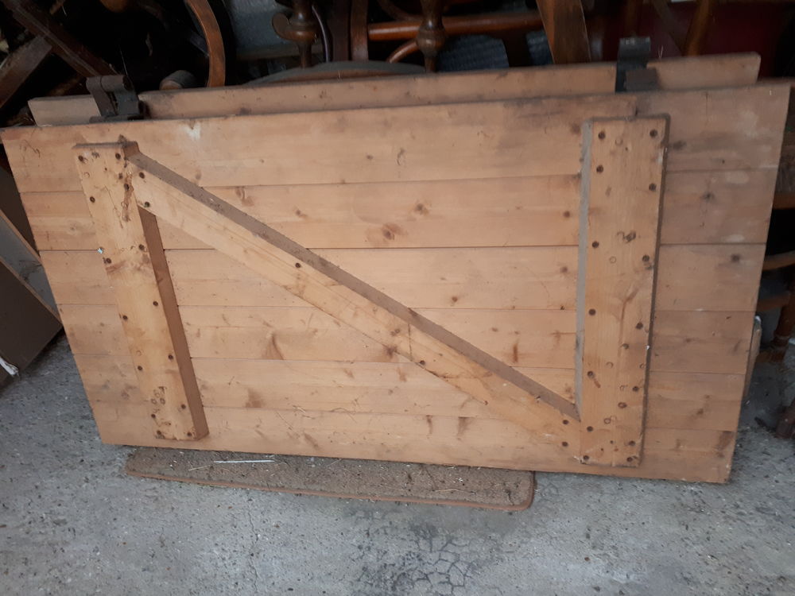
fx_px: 620
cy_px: 298
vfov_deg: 51.4
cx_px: 398
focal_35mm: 27
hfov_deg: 65.3
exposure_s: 1/33
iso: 200
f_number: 1.9
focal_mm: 3.6
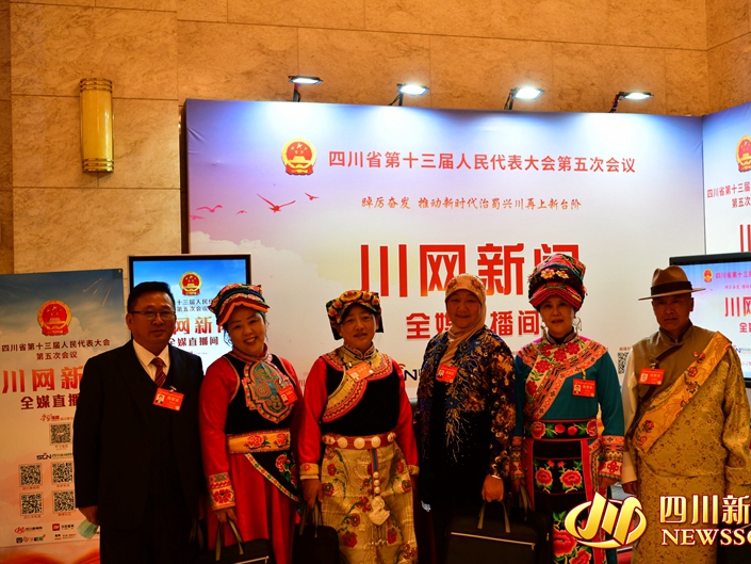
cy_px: 283
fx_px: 1042
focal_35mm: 48
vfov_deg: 30.3
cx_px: 425
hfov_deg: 39.6
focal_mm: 44
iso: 640
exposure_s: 1/100
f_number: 3.5
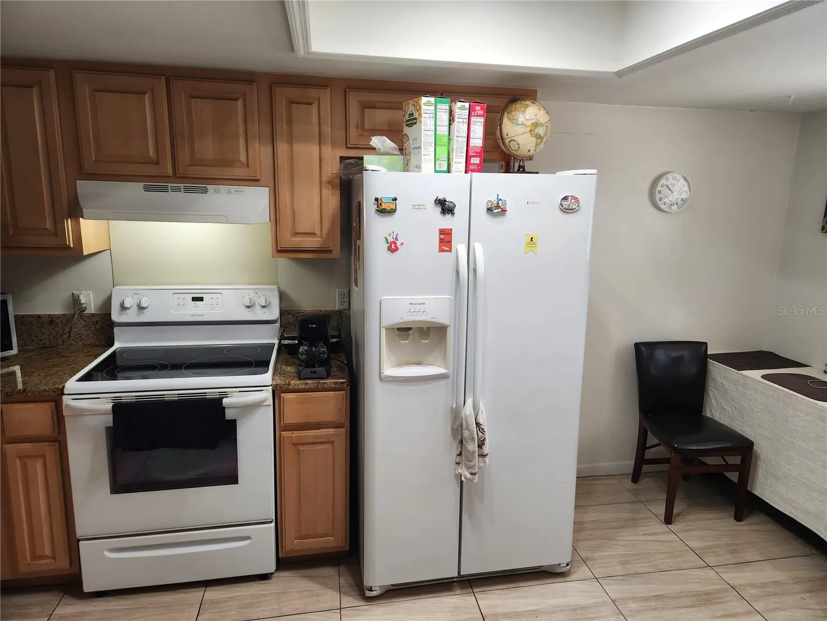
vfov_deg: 58.9
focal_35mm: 23
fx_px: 549
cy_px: 310
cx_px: 414
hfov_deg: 73.9
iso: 125
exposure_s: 1/120
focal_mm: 5.4
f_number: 1.8
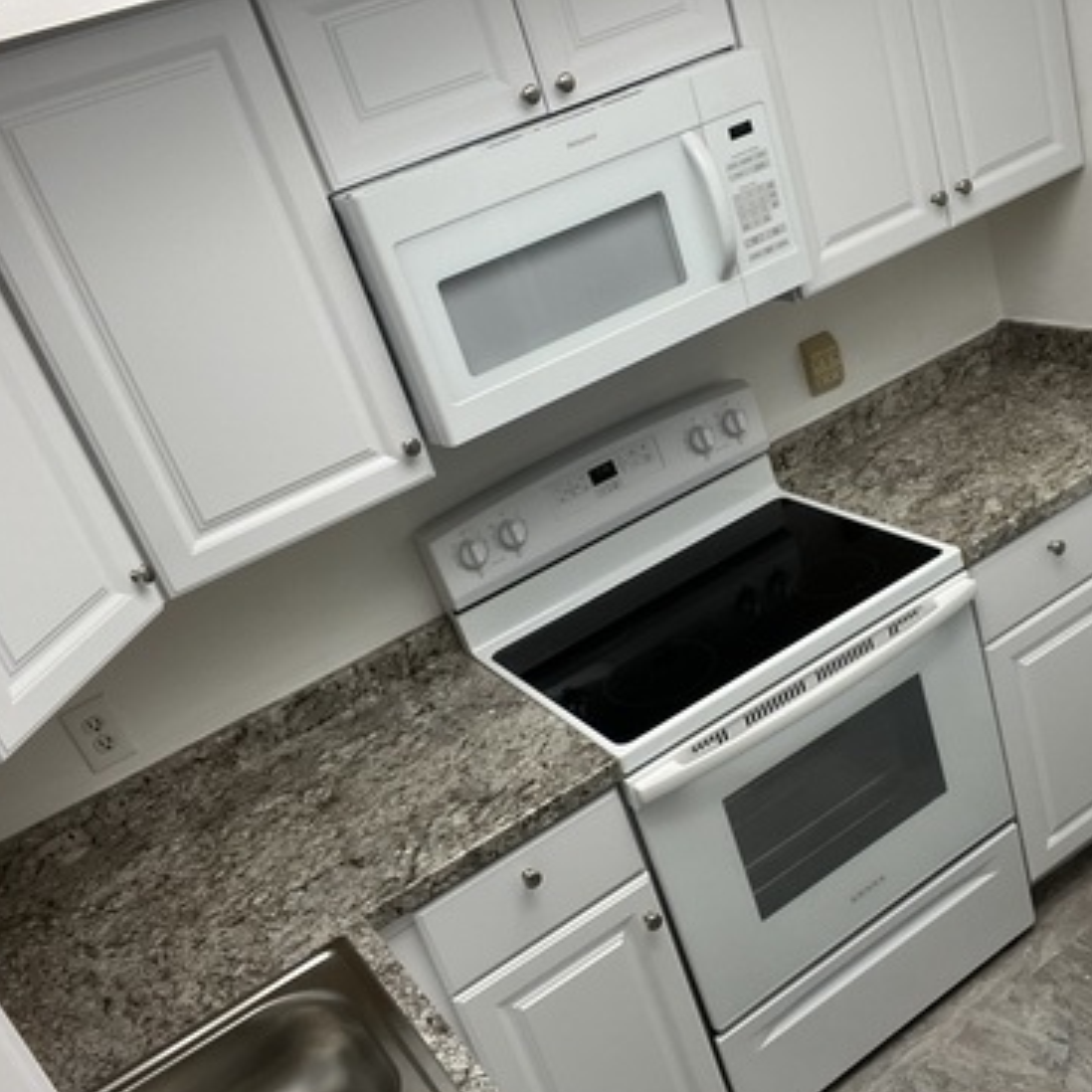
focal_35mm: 37
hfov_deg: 44.4
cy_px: 594
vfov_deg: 44.9
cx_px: 715
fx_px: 1321
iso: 50
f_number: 2.2
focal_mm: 2.71
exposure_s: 1/60
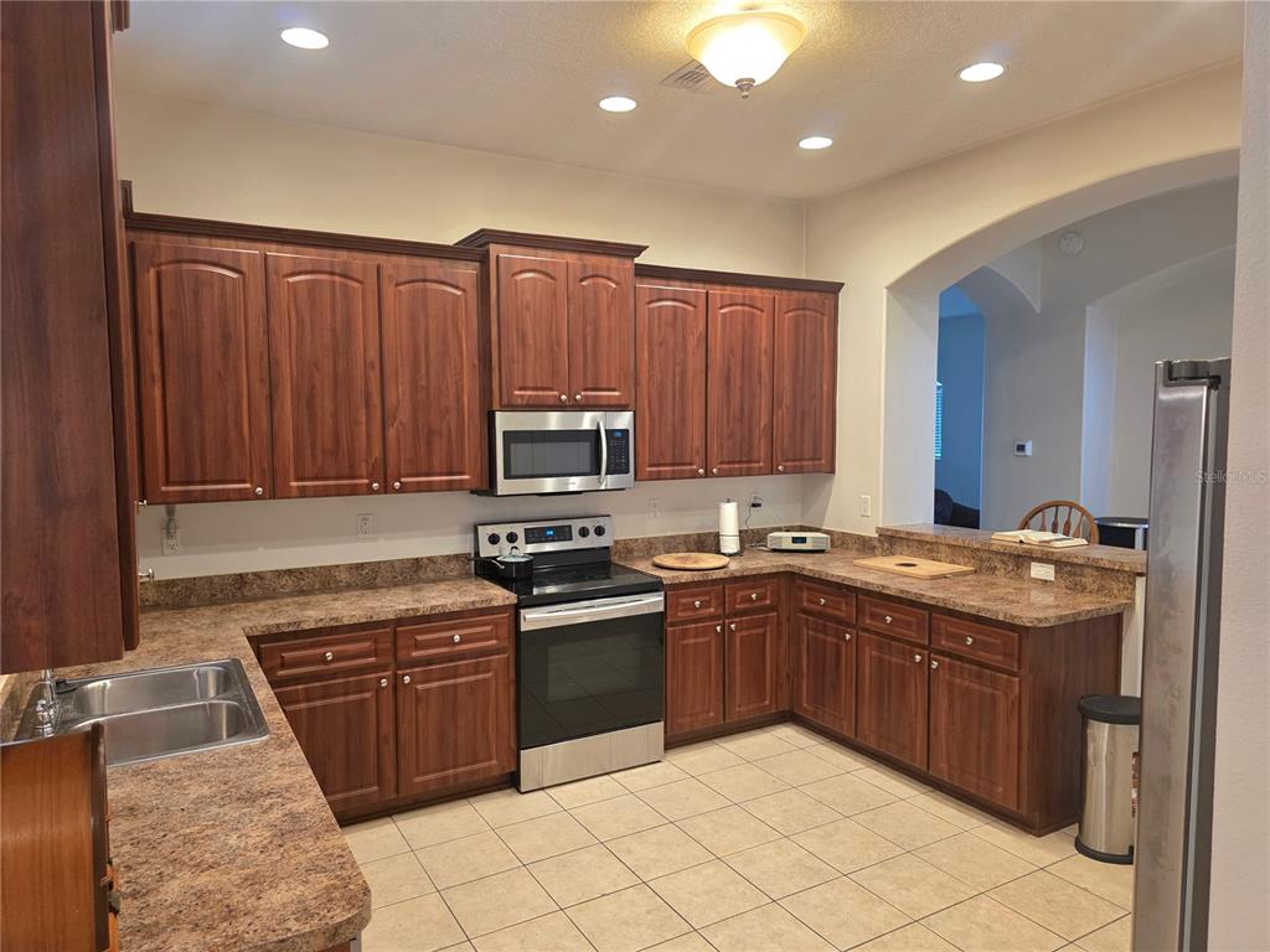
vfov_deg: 58.9
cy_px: 476
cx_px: 635
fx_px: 844
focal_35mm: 23
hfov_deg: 73.9
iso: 400
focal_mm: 6.3
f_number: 1.7
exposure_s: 1/120
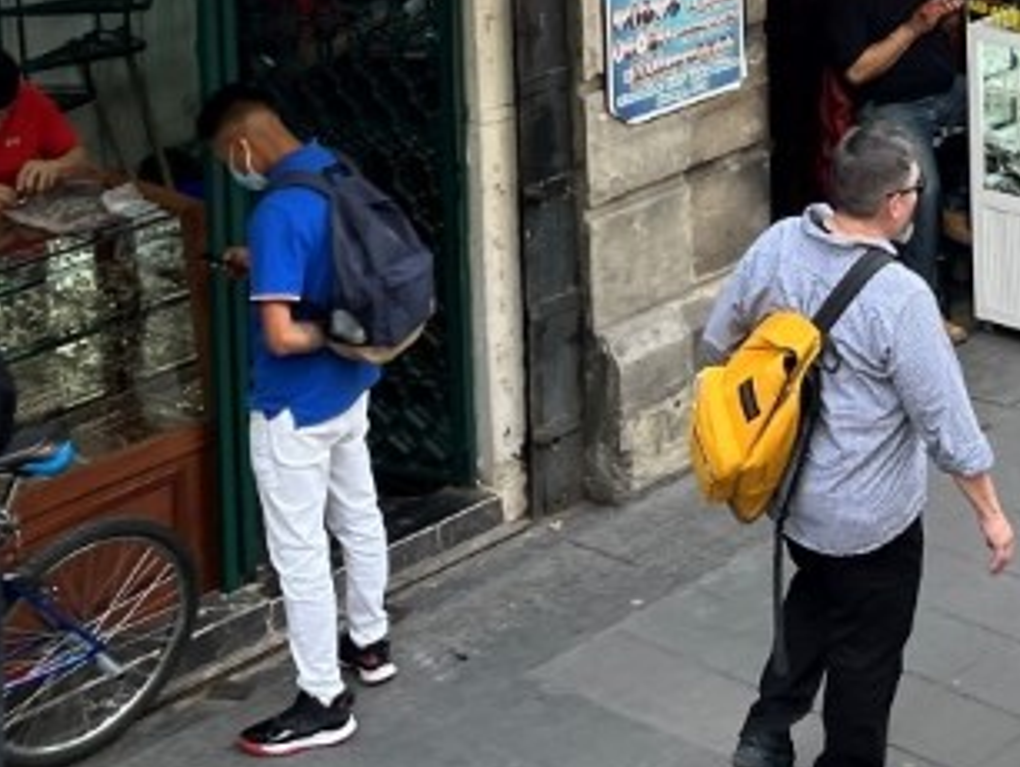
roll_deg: -2.0
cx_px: 950
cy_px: -200
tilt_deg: -6.5
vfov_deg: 16.2
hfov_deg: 21.9
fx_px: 2566
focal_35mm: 87
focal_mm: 5.1
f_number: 1.6
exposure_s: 1/203
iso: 50
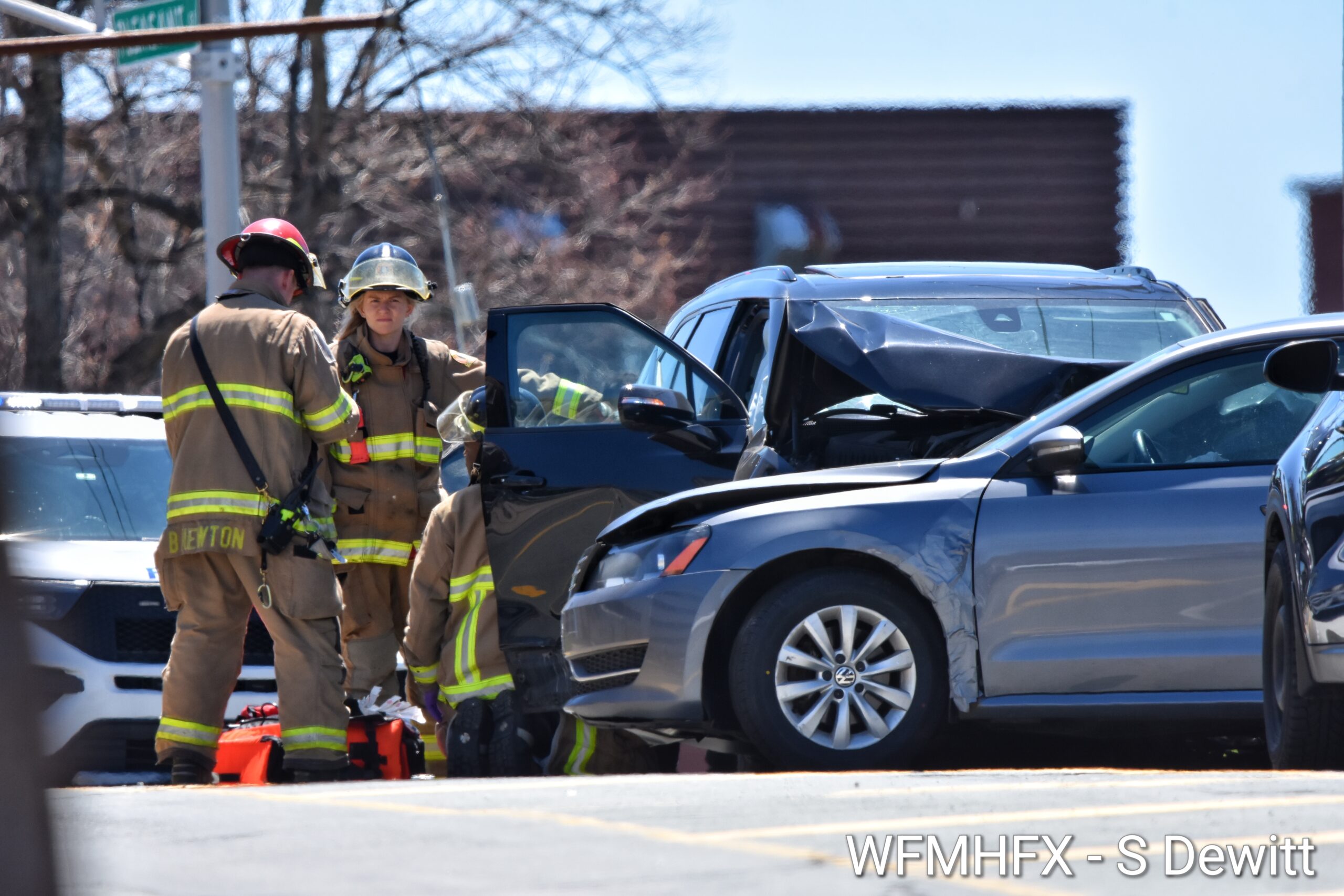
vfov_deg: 1.5
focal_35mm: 900
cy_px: 448
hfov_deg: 2.3
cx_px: 672
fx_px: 33599
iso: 500
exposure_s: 1/1000
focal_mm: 600
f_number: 8
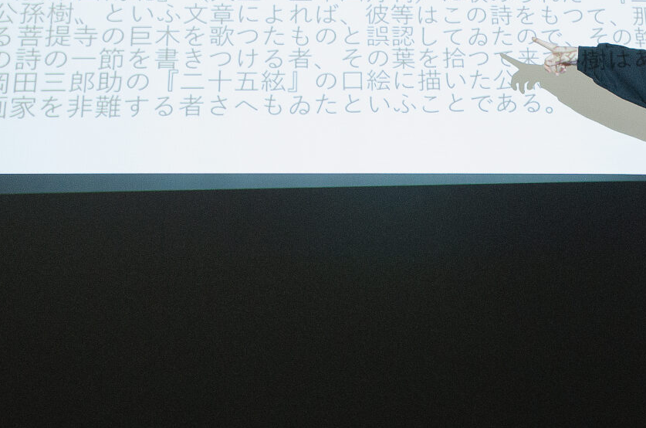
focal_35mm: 78
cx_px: 390
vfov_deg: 17.4
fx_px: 1396
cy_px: 167
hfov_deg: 26.0
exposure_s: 1/100
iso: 2000
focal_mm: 23.13
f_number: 5.6
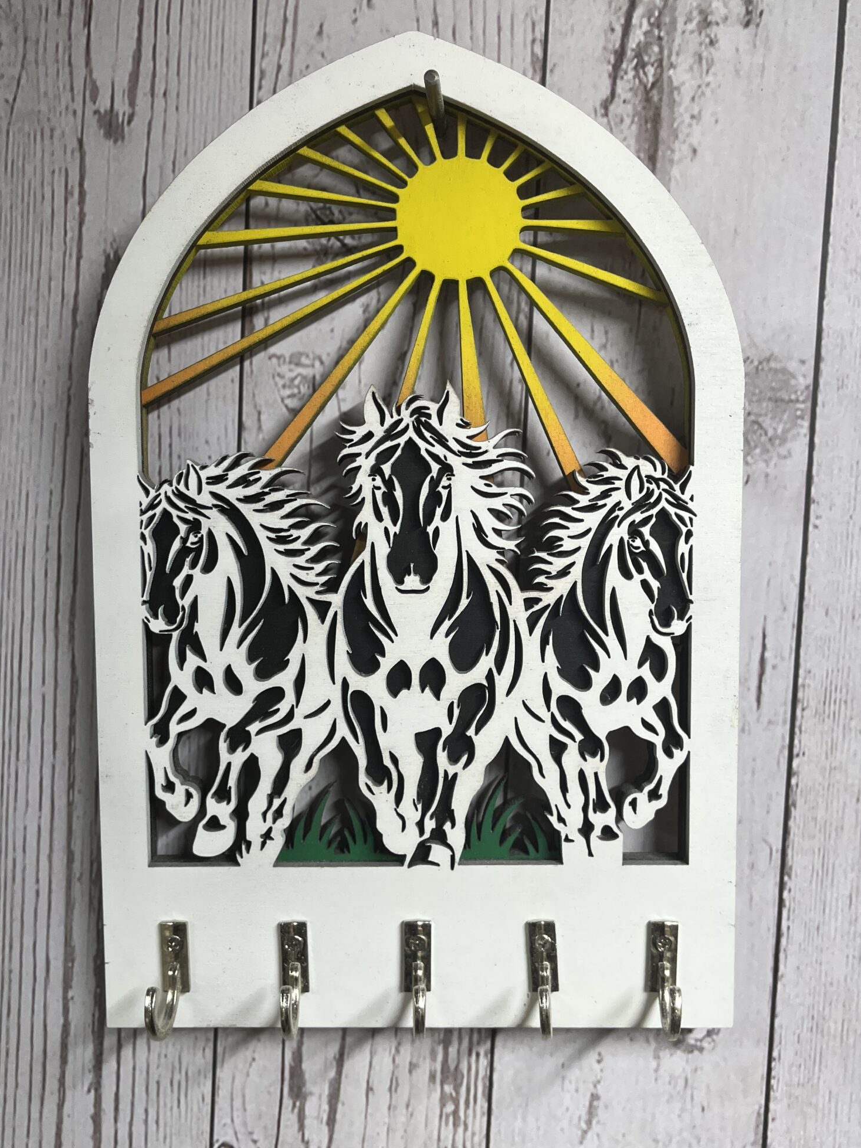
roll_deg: -3.0
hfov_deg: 41.8
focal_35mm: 34
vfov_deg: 53.9
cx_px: 447
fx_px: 1128
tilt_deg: -3.8
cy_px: 615
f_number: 1.6
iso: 40
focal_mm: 5.1
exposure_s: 1/120
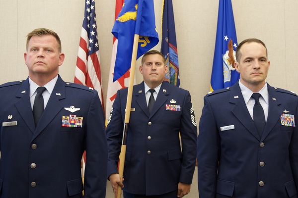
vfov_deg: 41.1
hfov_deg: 58.7
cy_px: 99
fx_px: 265
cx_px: 149
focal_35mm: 32
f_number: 2.8
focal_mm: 32
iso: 900
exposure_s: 1/60
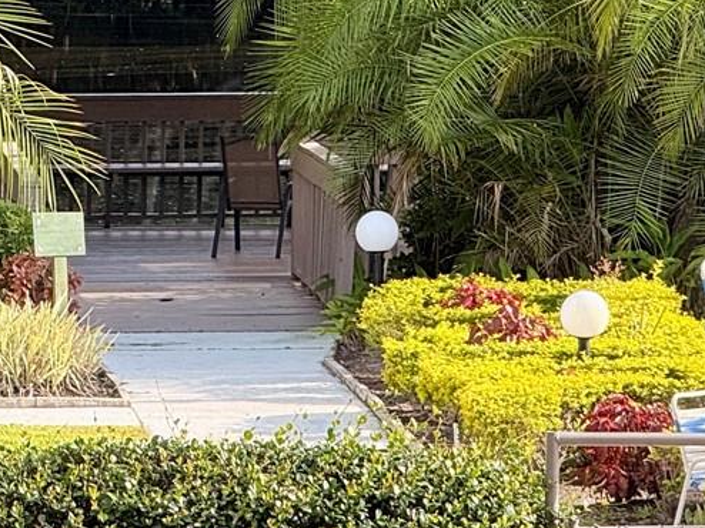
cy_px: -157
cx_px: 918
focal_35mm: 389
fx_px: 7919
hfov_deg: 5.1
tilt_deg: +0.4
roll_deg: -0.3
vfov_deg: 3.8
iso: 50
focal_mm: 15.66
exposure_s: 1/232
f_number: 2.8
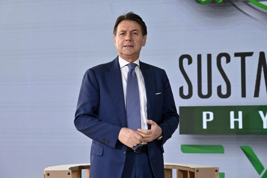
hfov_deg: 27.7
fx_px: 541
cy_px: 89
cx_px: 134
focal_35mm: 73
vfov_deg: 18.7
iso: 2000
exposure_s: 1/400
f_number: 6.3
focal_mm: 73
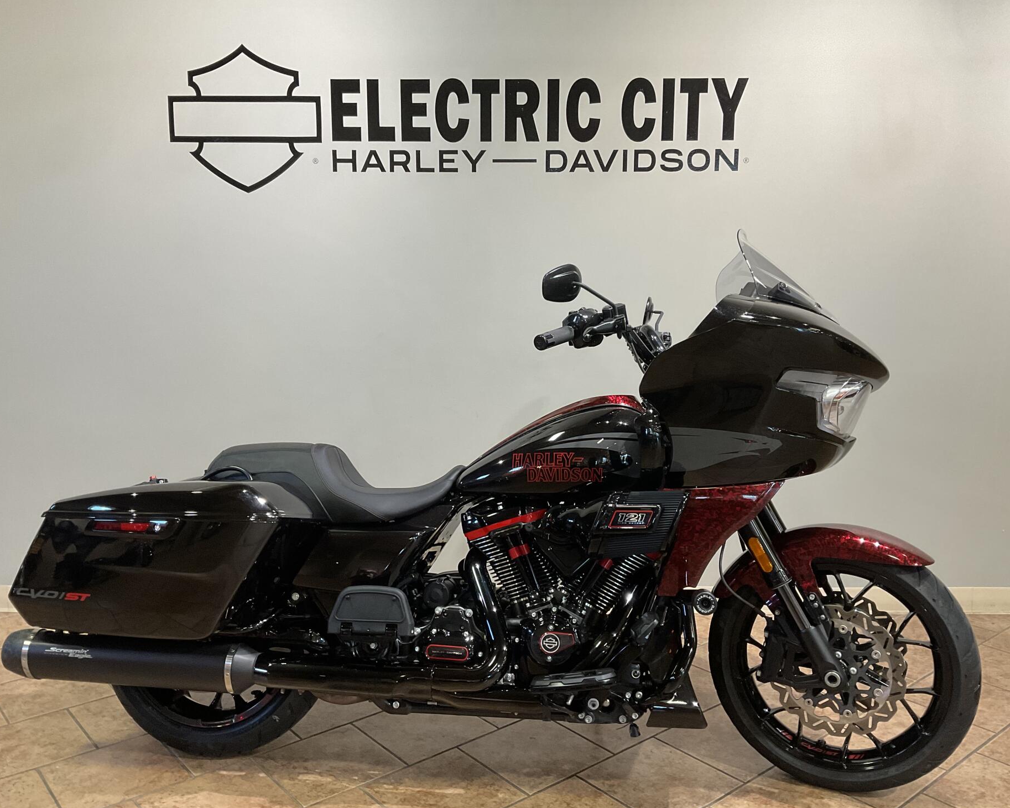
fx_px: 927
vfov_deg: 47.1
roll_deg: +0.0
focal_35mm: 31
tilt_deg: -9.2
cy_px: 414
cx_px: 502
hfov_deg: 57.2
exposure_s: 1/60
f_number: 1.8
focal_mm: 3
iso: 80
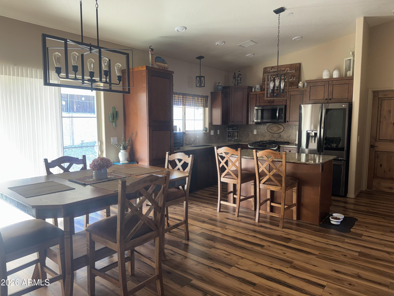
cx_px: 197
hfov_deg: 71.6
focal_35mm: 24
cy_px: 148
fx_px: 273
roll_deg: -0.4
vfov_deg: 56.8
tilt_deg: -6.0
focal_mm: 6.76
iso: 64
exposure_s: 1/24
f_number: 1.78
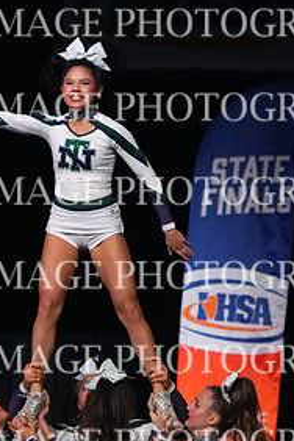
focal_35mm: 391
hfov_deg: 3.5
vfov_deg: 5.3
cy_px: 233
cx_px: 104
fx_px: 4789
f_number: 5.6
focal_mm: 190
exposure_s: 1/1250
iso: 16000
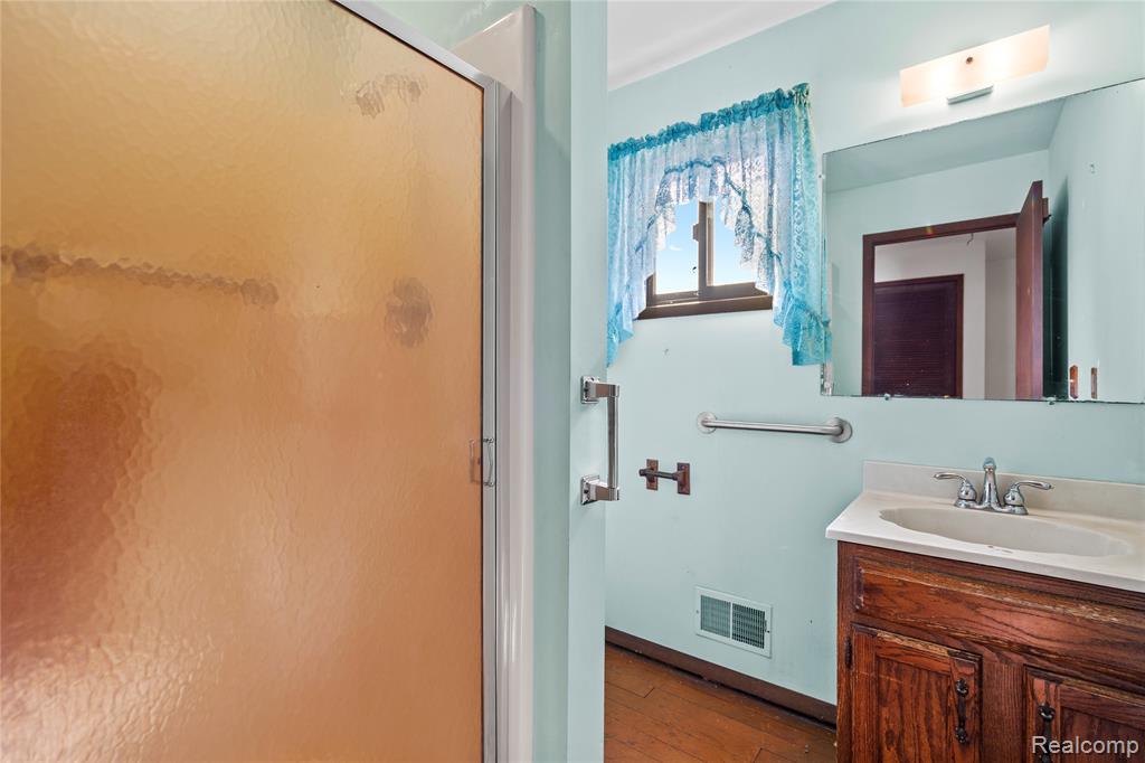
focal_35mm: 16
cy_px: 382
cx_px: 572
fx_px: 509
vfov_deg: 73.7
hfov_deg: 96.8
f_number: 4
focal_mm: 16
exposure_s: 1/4
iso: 100
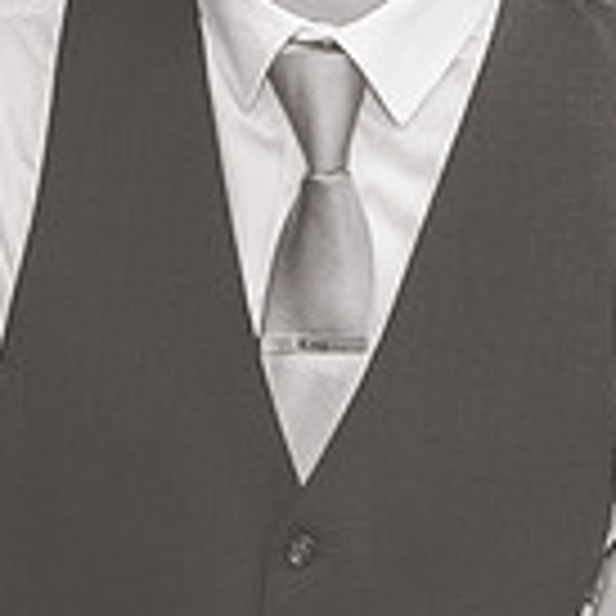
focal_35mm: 194
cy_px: 133
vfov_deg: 9.0
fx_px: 3906
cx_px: 36
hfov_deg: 9.0
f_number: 10
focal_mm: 36
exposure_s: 1/250
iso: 1250
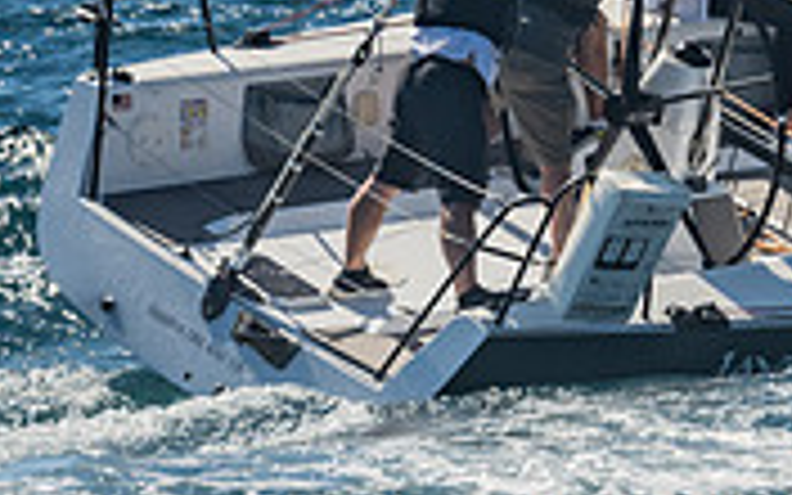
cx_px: 1165
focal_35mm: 431
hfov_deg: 4.8
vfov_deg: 3.0
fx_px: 9303
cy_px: -213
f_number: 6.3
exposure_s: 1/500
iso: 160
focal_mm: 89
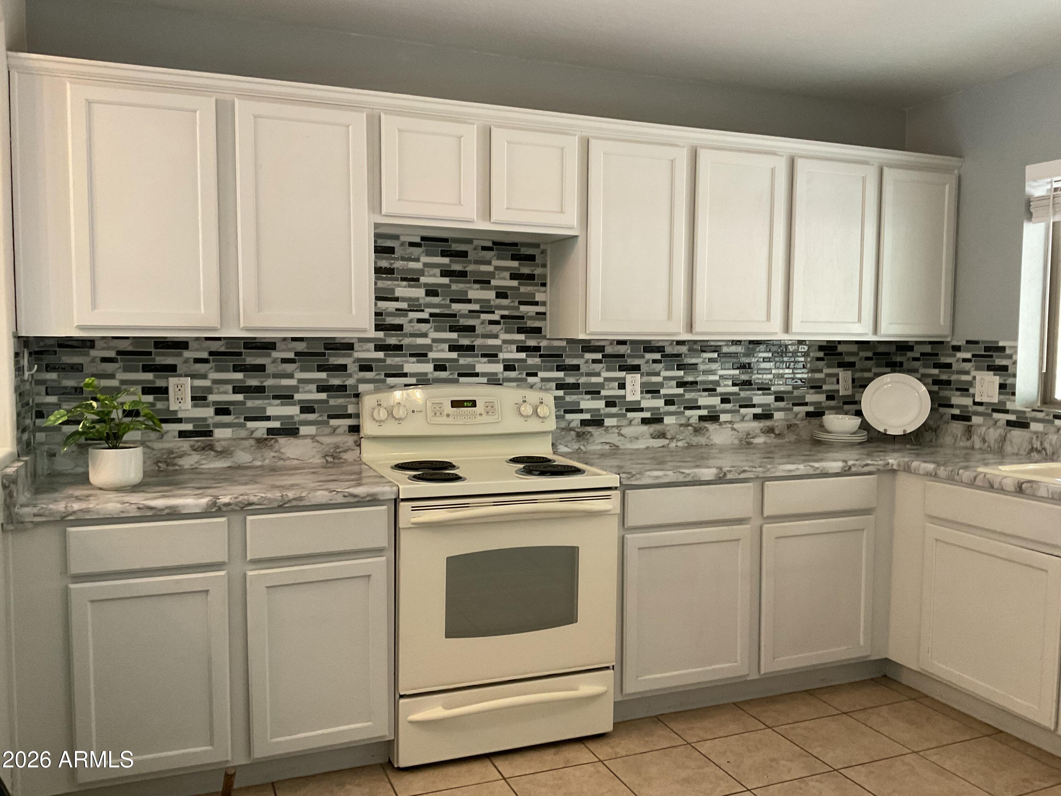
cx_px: 530
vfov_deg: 48.2
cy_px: 398
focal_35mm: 29
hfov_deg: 61.7
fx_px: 889
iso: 160
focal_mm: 3
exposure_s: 1/60
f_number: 1.8
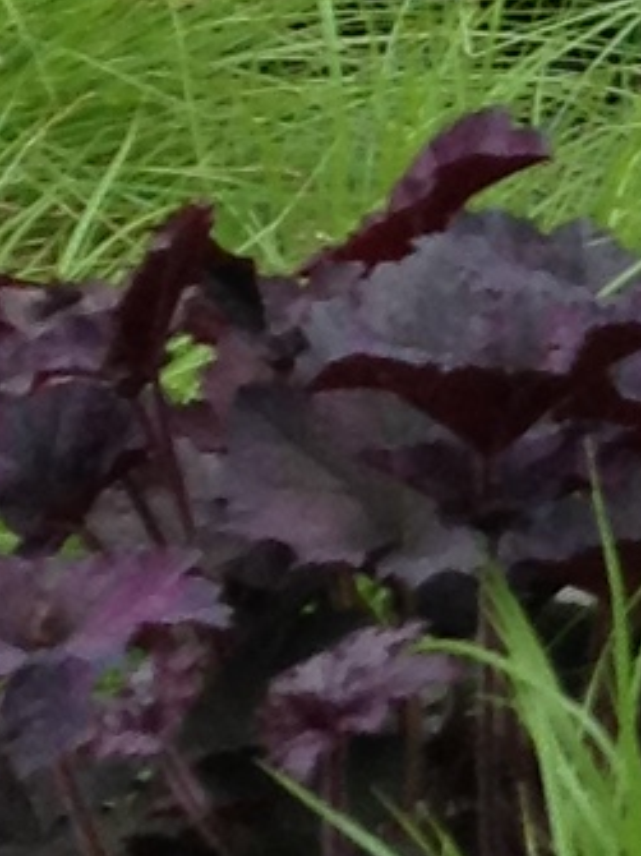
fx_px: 6300
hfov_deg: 5.5
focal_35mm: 255
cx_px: 1742
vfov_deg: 7.7
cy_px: -120
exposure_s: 1/120
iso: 32
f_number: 2.4
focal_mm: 3.3
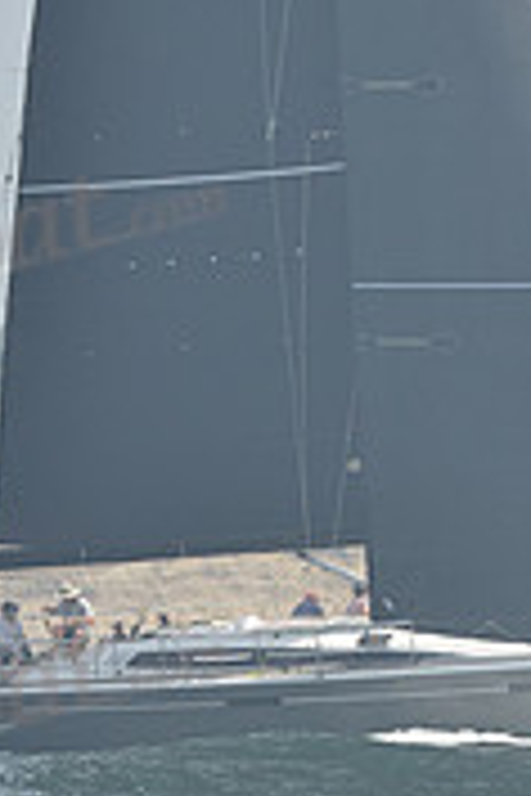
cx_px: 461
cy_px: -31
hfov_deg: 1.9
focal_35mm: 722
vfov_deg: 2.9
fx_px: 15973
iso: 280
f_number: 7.1
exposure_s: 1/1000
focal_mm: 220
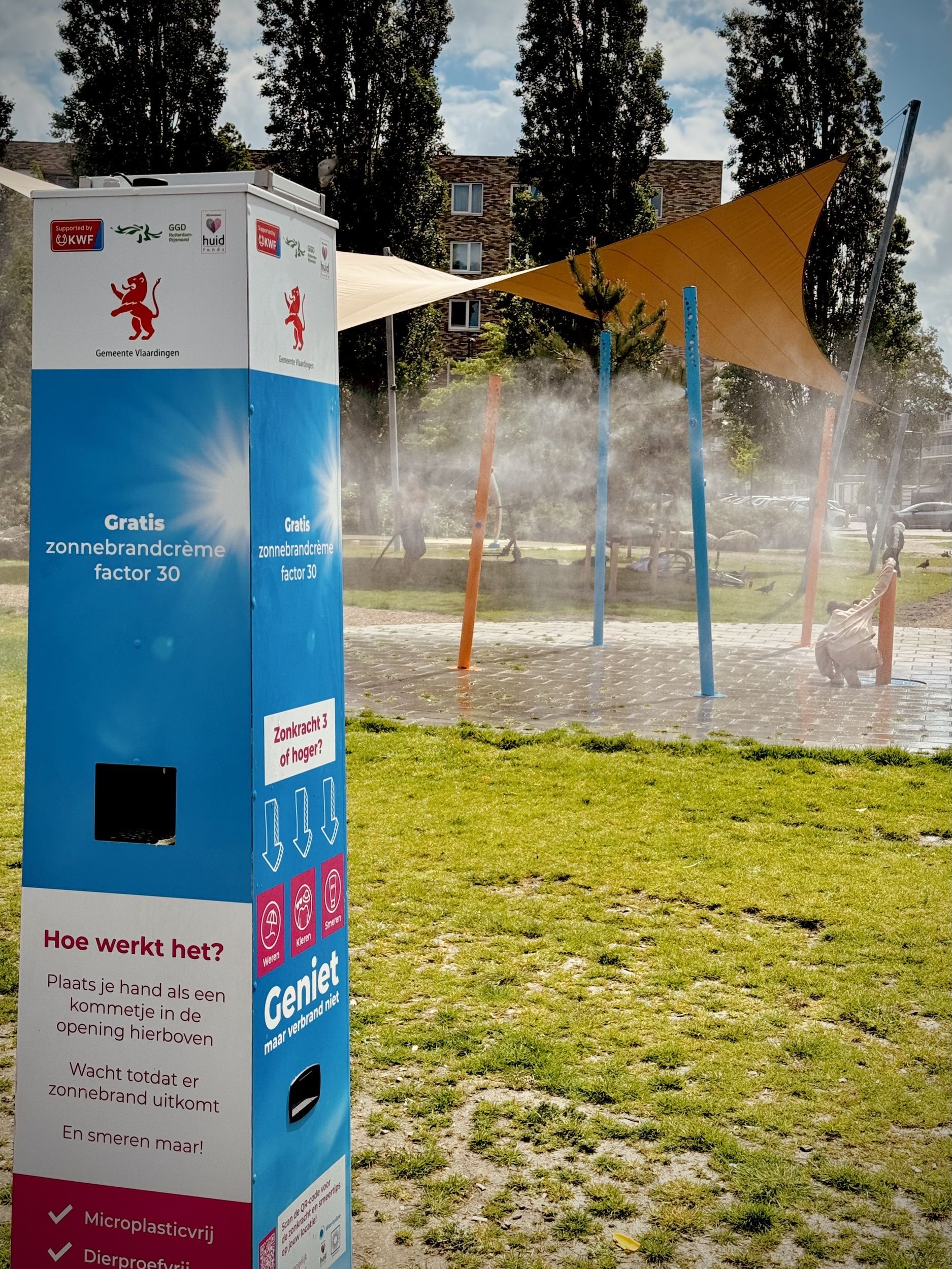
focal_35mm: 48
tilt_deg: -4.5
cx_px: 476
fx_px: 1760
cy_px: 634
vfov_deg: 39.7
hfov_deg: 30.3
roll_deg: -1.5
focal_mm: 6.76
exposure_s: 1/4975
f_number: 1.78
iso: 64
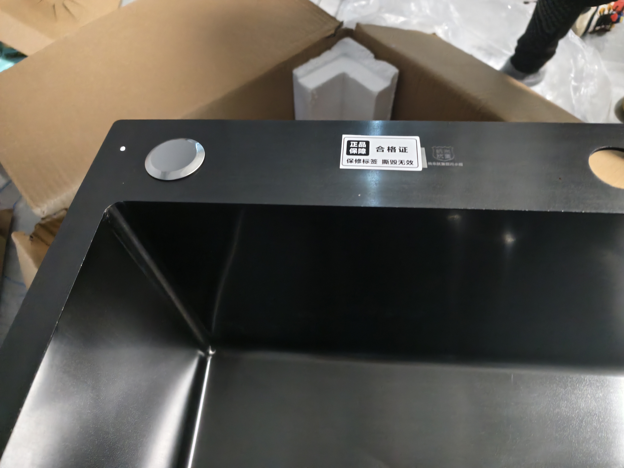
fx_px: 415
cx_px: 312
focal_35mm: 23
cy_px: 234
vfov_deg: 58.9
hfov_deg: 73.9
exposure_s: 1/100
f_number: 1.57
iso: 5625
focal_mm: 6.54
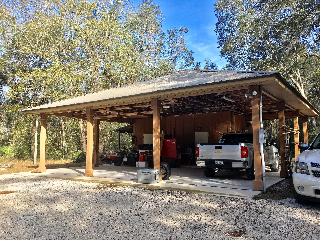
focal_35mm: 29
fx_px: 268
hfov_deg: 61.7
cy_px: 120
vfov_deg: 48.2
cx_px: 160
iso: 25
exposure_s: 1/663
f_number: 2.2
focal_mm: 4.15
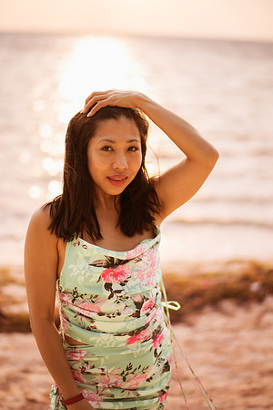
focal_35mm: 58
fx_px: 660
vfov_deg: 34.5
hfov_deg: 23.4
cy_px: 205
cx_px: 136
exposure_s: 1/2000
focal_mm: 58
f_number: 1.4
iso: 100
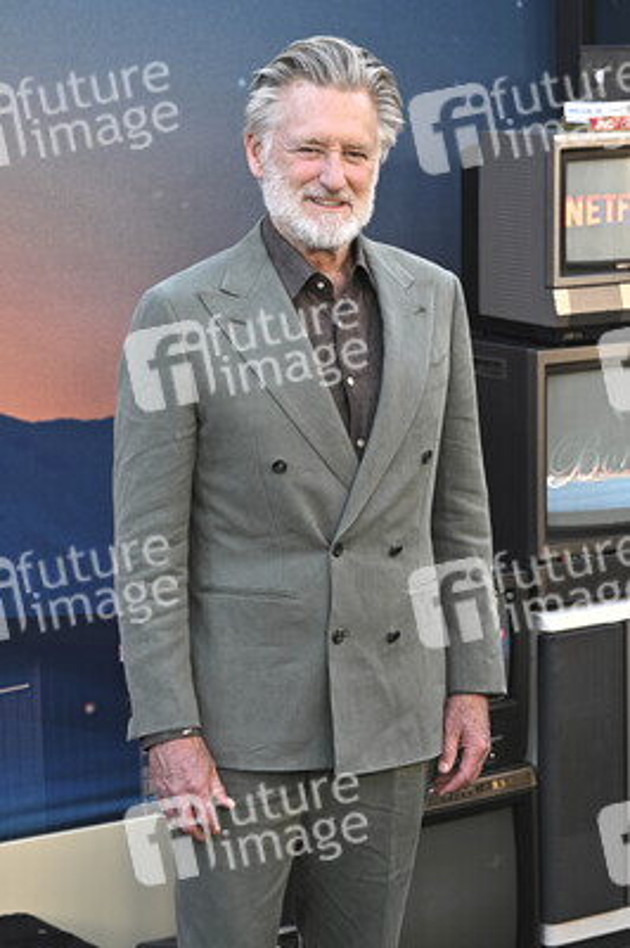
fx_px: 2550
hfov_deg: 14.1
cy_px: 474
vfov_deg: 21.0
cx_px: 315
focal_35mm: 97
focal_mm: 97
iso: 800
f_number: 7.1
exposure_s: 1/320
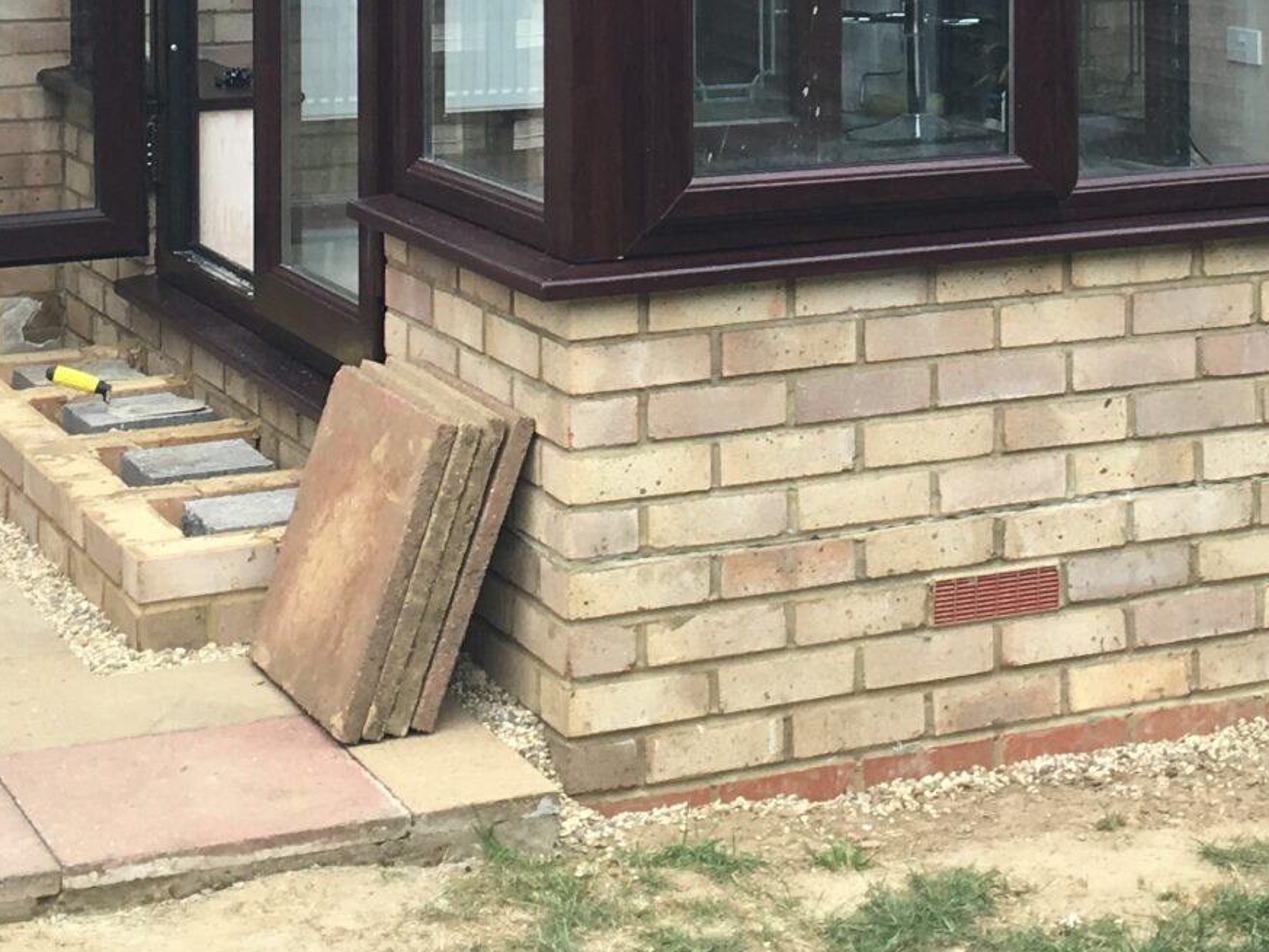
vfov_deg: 16.6
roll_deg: +0.2
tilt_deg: -1.1
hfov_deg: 22.9
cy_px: -202
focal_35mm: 85
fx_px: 3116
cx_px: 833
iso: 25
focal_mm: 4.15
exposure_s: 1/157
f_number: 2.2
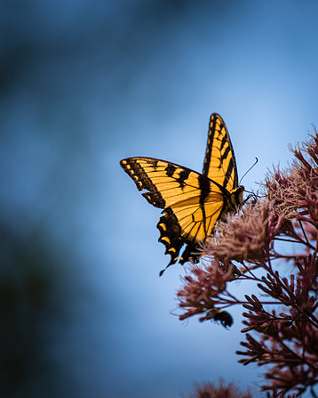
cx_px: 180
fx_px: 3656
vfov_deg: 6.2
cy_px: 180
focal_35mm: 311
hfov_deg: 5.0
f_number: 4
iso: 100
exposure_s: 1/1000
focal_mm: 200
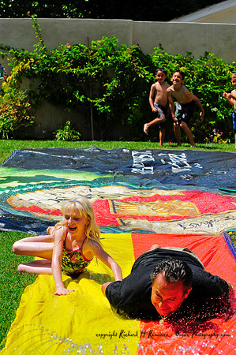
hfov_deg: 13.0
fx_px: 1035
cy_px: 178
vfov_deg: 19.5
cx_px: 118
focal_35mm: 105
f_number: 5.6
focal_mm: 70
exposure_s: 1/1250
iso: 200
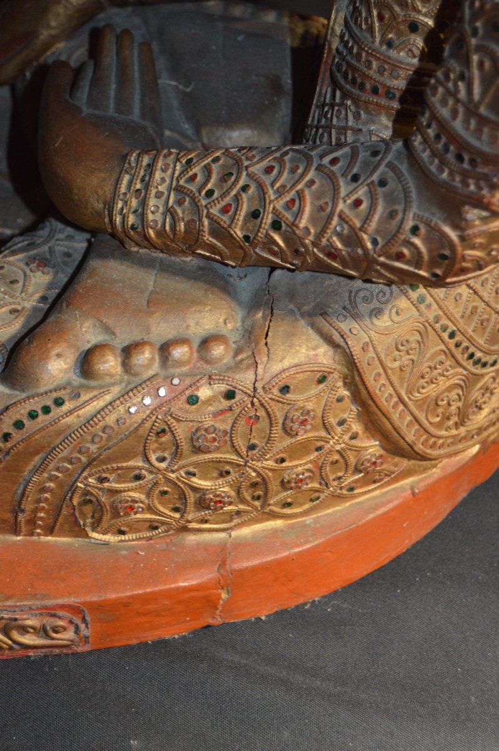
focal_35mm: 68
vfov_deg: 29.9
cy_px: 376
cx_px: 250
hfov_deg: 20.1
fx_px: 1406
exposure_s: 1/60
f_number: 5.3
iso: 2000
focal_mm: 45
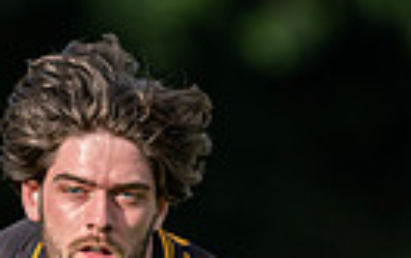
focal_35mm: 2458
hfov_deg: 0.9
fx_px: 27579
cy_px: 591
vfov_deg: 0.5
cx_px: -31
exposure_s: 1/1000
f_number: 2.8
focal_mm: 300
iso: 100
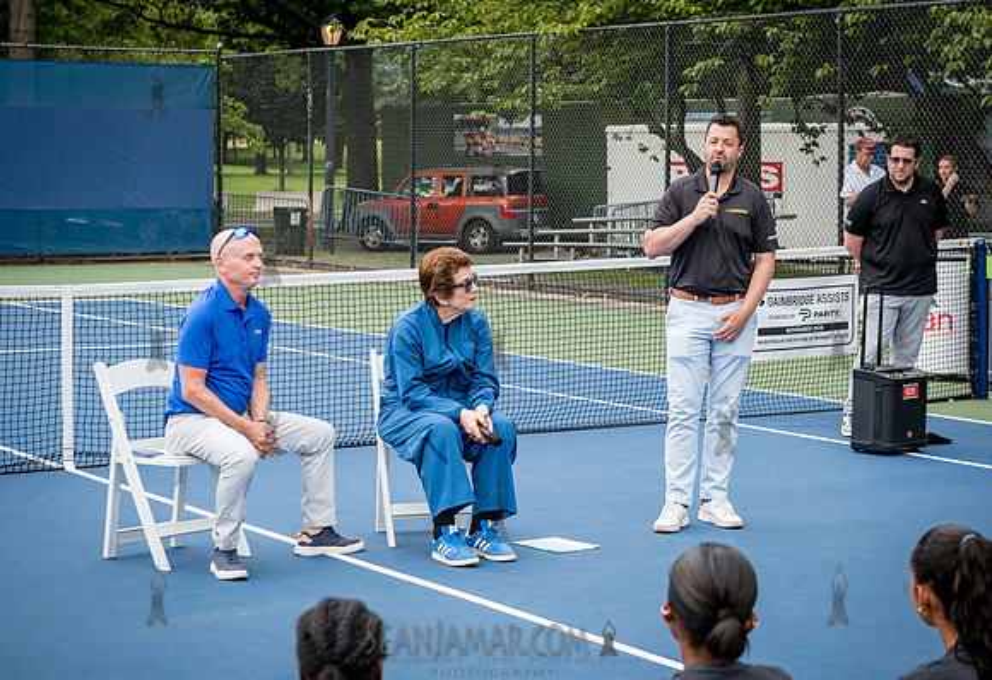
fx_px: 2245
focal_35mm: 81
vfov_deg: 17.2
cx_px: 518
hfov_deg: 24.9
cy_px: 302
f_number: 4.5
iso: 200
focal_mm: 70
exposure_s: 1/125
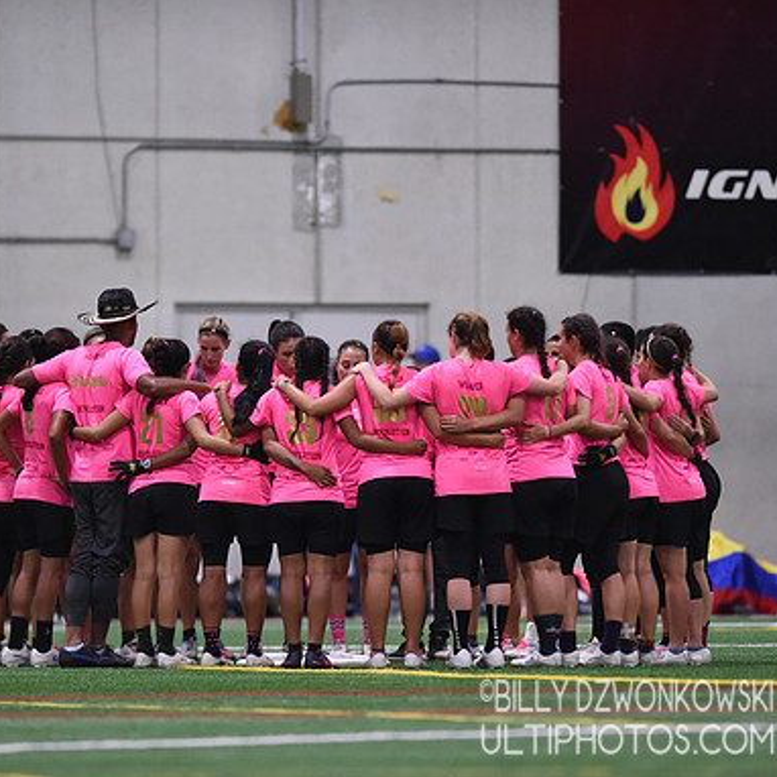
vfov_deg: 3.4
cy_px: 387
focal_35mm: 515
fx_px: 13078
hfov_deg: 3.4
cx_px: 350
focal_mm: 400
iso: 10000
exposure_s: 1/500
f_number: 2.8
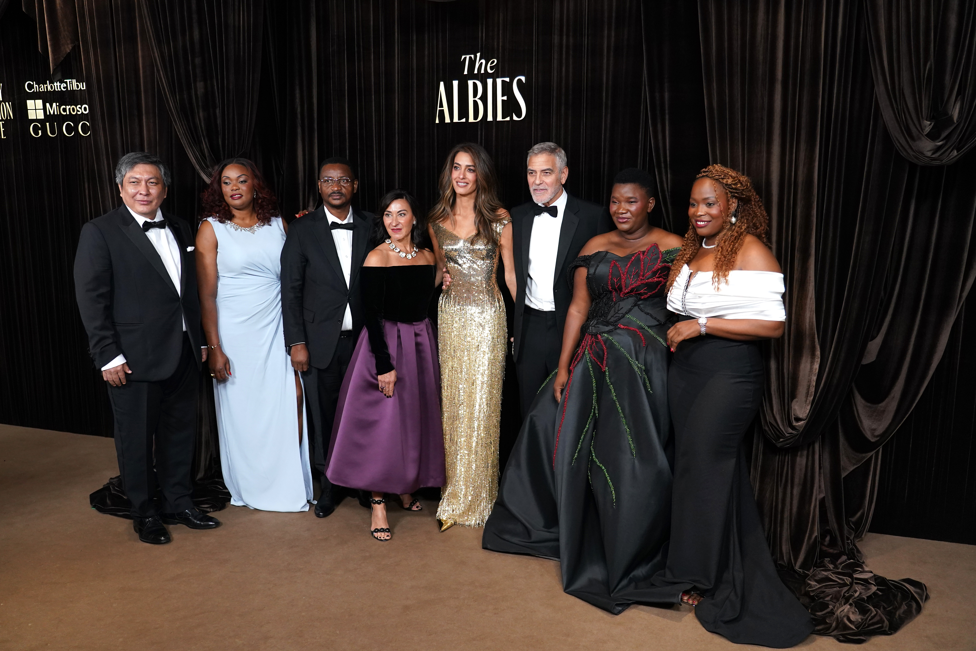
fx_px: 786
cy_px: 326
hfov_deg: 63.7
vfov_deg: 45.0
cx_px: 488
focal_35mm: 29
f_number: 4
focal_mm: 29
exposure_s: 1/400
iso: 2500
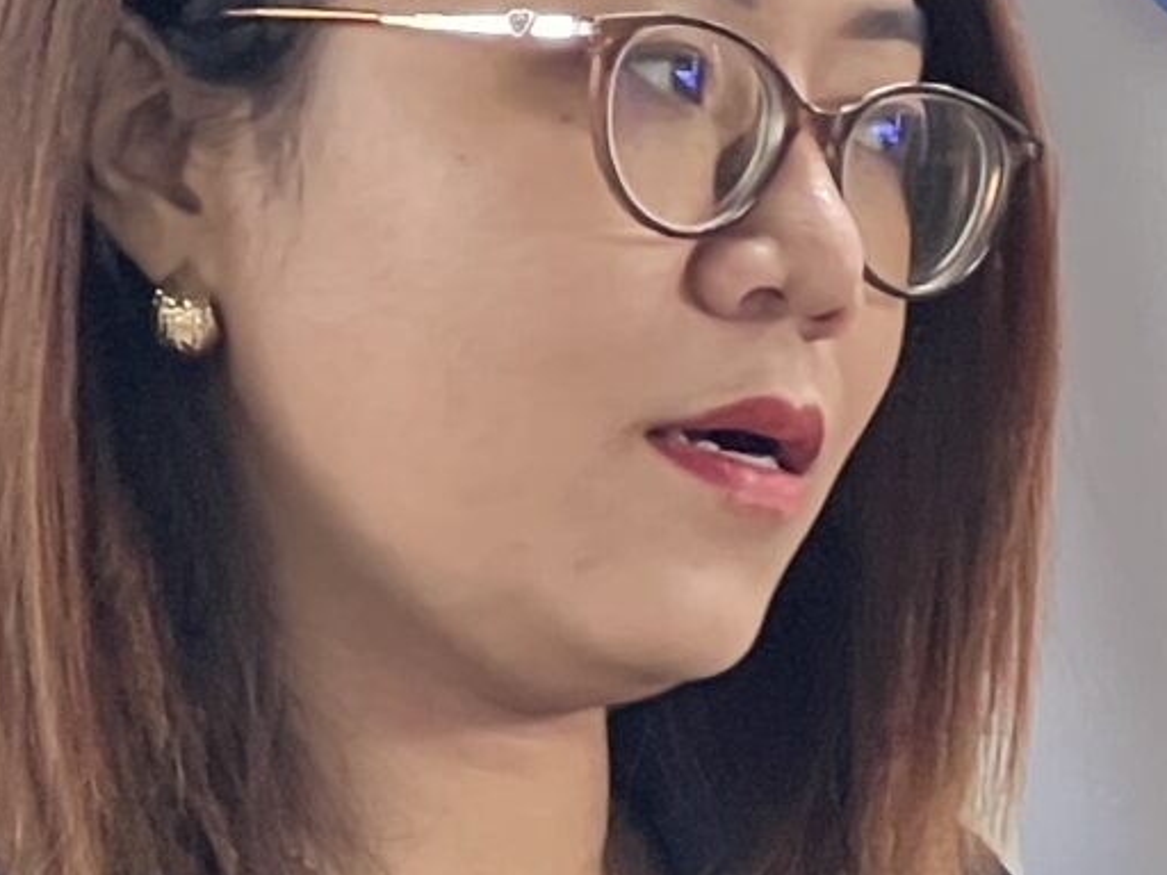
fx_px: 12979
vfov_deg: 3.9
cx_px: 1846
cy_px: 674
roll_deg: -0.1
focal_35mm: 385
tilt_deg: -1.8
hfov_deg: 5.1
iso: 160
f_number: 2.8
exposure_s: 1/99
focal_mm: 9
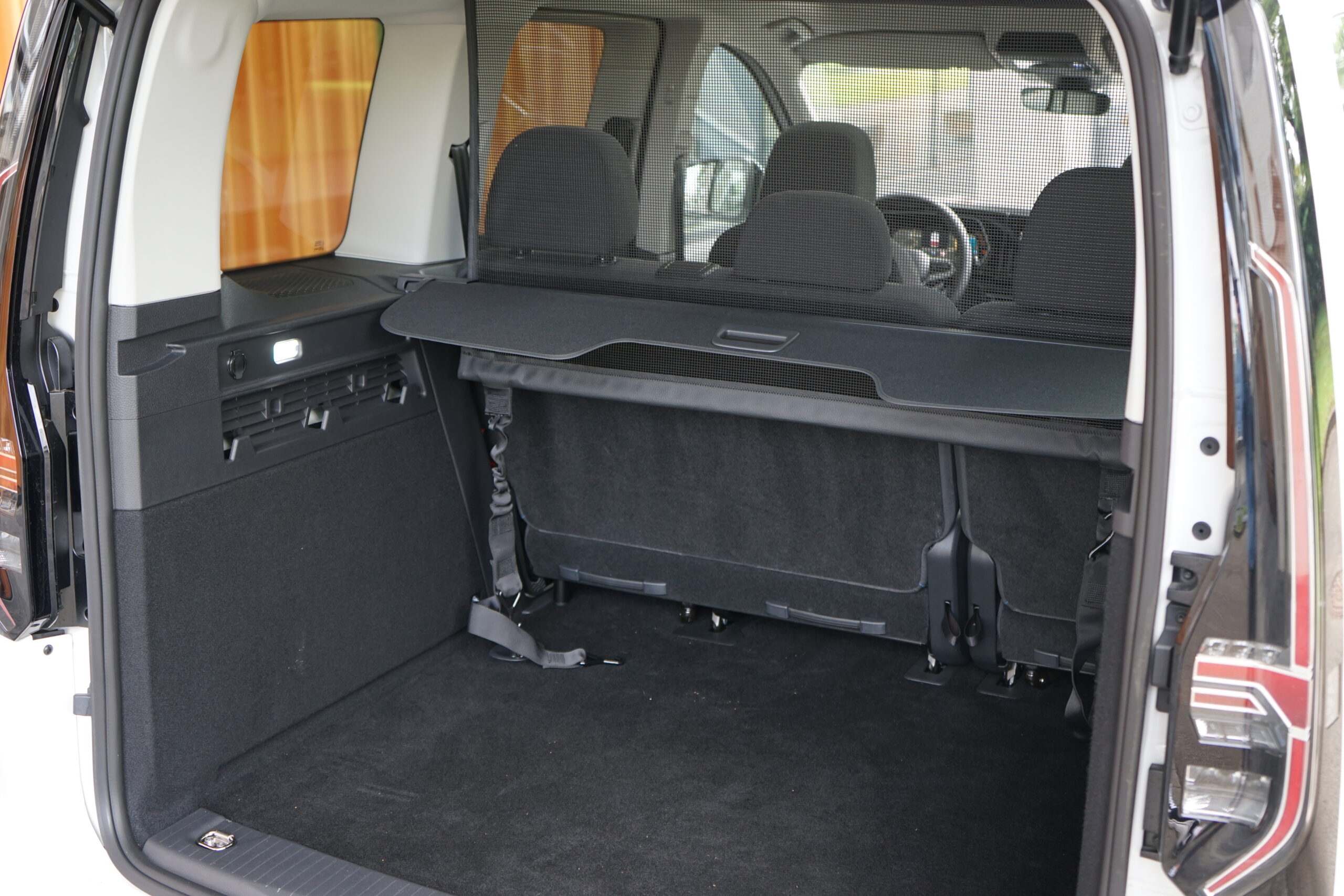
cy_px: 448
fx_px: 1568
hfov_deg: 46.4
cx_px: 672
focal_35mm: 42
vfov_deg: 31.9
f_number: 4.5
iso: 400
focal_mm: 42
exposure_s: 1/60
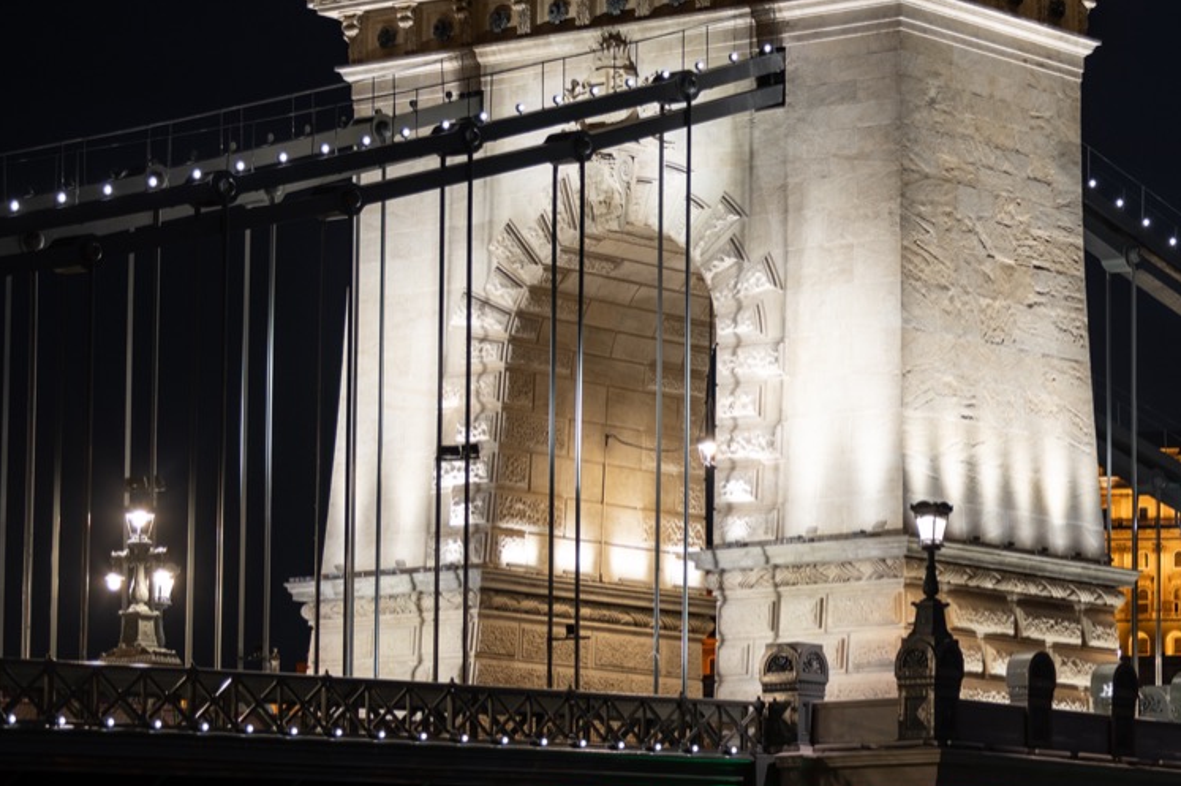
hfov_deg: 13.5
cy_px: 503
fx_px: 4917
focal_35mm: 150
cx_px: 1181
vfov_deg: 9.1
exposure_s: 1/10
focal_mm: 70
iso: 100
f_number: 3.2
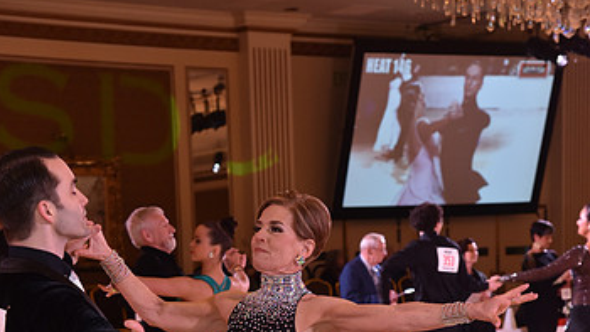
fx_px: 1768
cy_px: 469
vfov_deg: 10.4
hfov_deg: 18.9
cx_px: 269
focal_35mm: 113
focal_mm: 65
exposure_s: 1/250
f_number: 5
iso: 1250
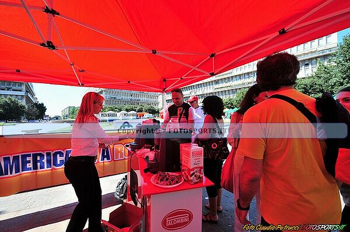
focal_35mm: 14
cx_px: 175
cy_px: 116
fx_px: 136
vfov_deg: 81.1
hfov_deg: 104.3
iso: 200
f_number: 13
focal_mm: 14
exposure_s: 1/80
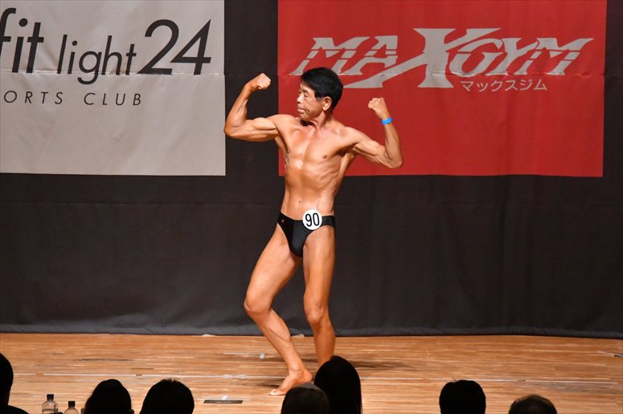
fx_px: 4411
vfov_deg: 5.4
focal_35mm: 255
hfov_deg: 8.1
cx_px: 312
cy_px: 207
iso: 12800
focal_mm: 170
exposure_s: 1/400
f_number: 5.6
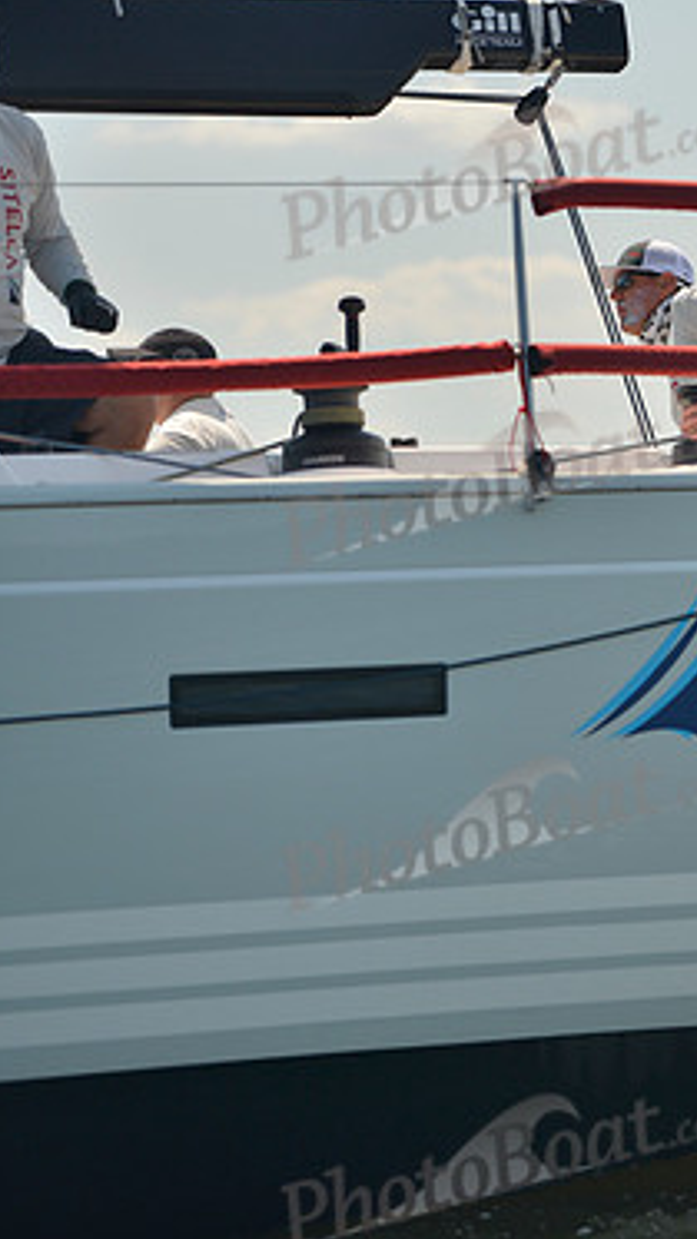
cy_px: 606
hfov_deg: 6.7
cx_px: 923
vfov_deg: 12.0
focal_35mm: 179
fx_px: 5877
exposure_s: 1/1250
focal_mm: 110
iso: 200
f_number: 3.2
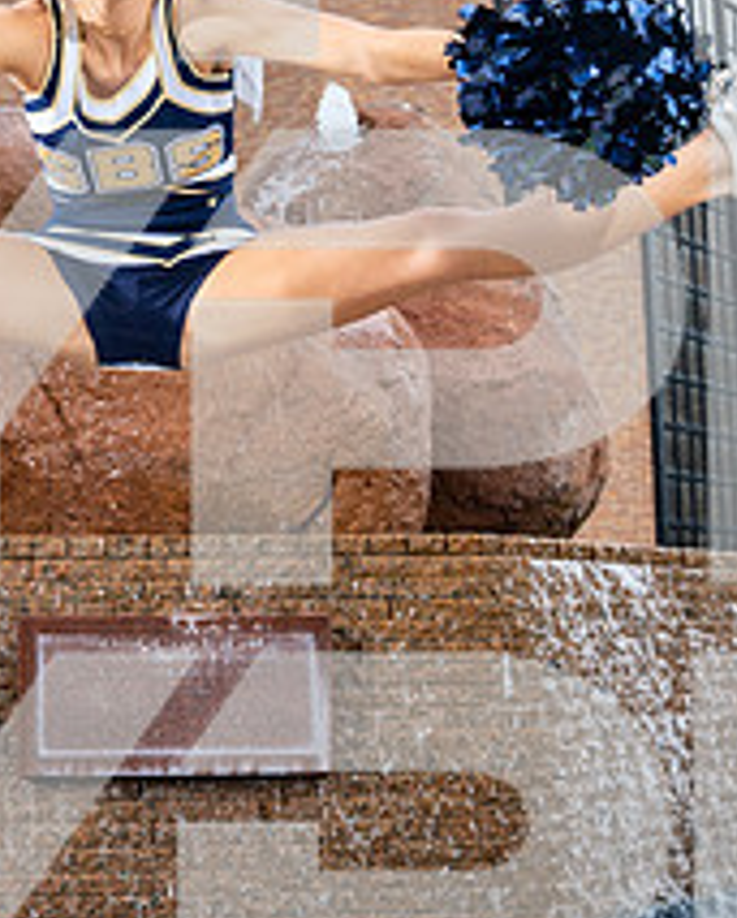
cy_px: 396
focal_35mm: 68
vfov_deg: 27.8
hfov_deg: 21.9
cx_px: 39
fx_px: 1850
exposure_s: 1/250
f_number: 6.3
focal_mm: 25
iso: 100
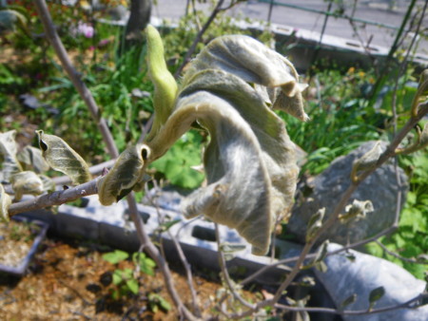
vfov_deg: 41.8
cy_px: 160
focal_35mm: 34
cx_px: 214
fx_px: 421
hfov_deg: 53.9
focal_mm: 6.1
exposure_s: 1/200
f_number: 4.6
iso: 50
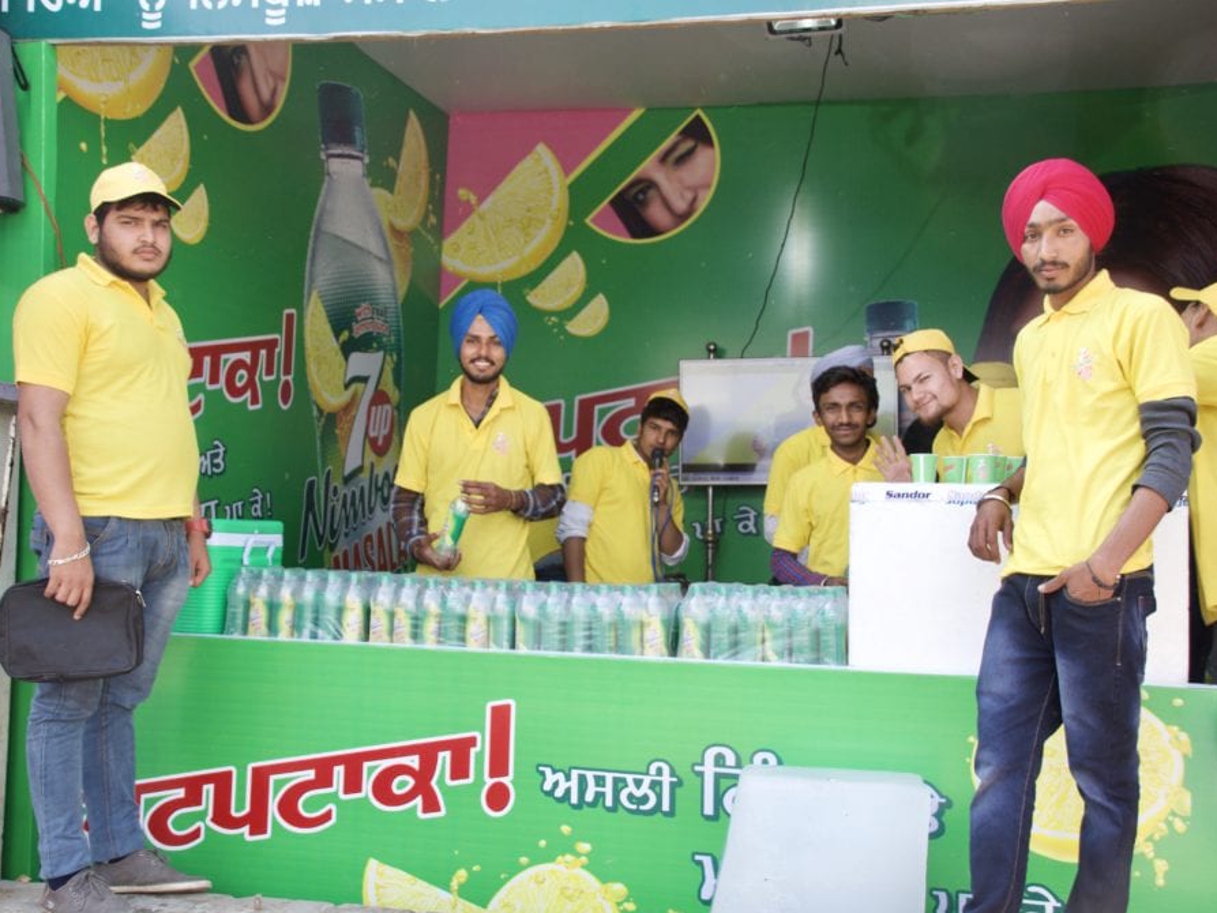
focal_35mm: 43
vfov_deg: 33.6
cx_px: 656
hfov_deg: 43.8
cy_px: 464
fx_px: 1512
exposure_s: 1/125
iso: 200
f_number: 7.1
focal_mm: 26
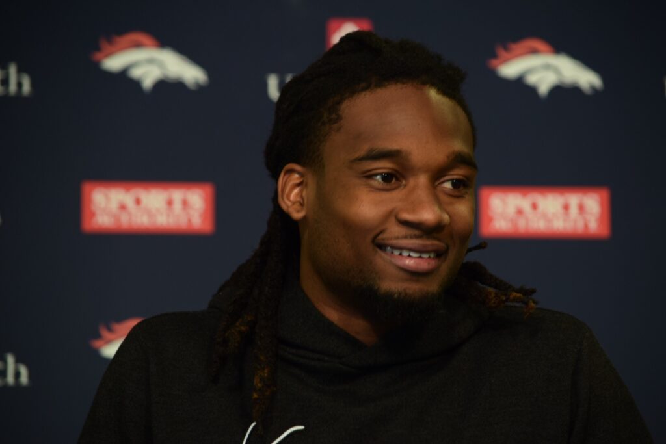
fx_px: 3885
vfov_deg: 6.5
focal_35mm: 210
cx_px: 333
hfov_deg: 9.8
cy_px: 222
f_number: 4.8
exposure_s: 1/25
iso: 320
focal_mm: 140
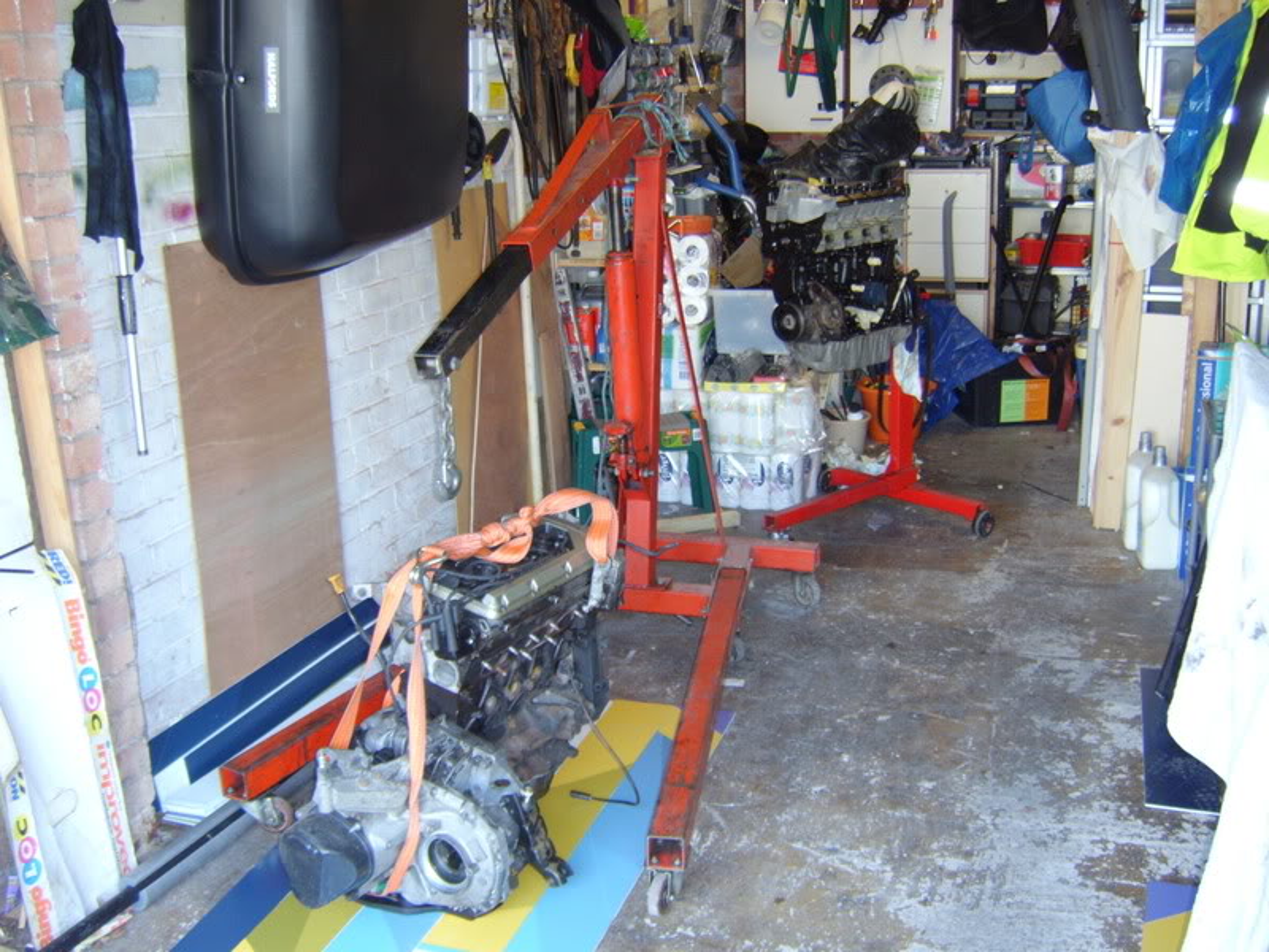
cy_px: 476
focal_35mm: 31
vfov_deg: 45.4
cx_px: 634
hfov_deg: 58.4
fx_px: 1136
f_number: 2.7
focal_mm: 8.13
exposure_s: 1/30
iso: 141
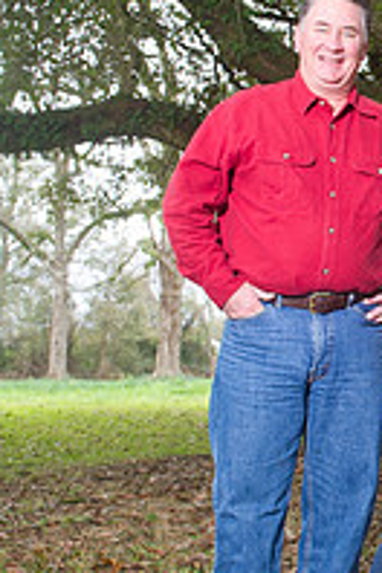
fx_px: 1305
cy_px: 249
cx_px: 521
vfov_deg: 24.7
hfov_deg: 15.7
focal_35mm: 82
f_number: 5.6
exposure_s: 1/100
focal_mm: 28
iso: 800
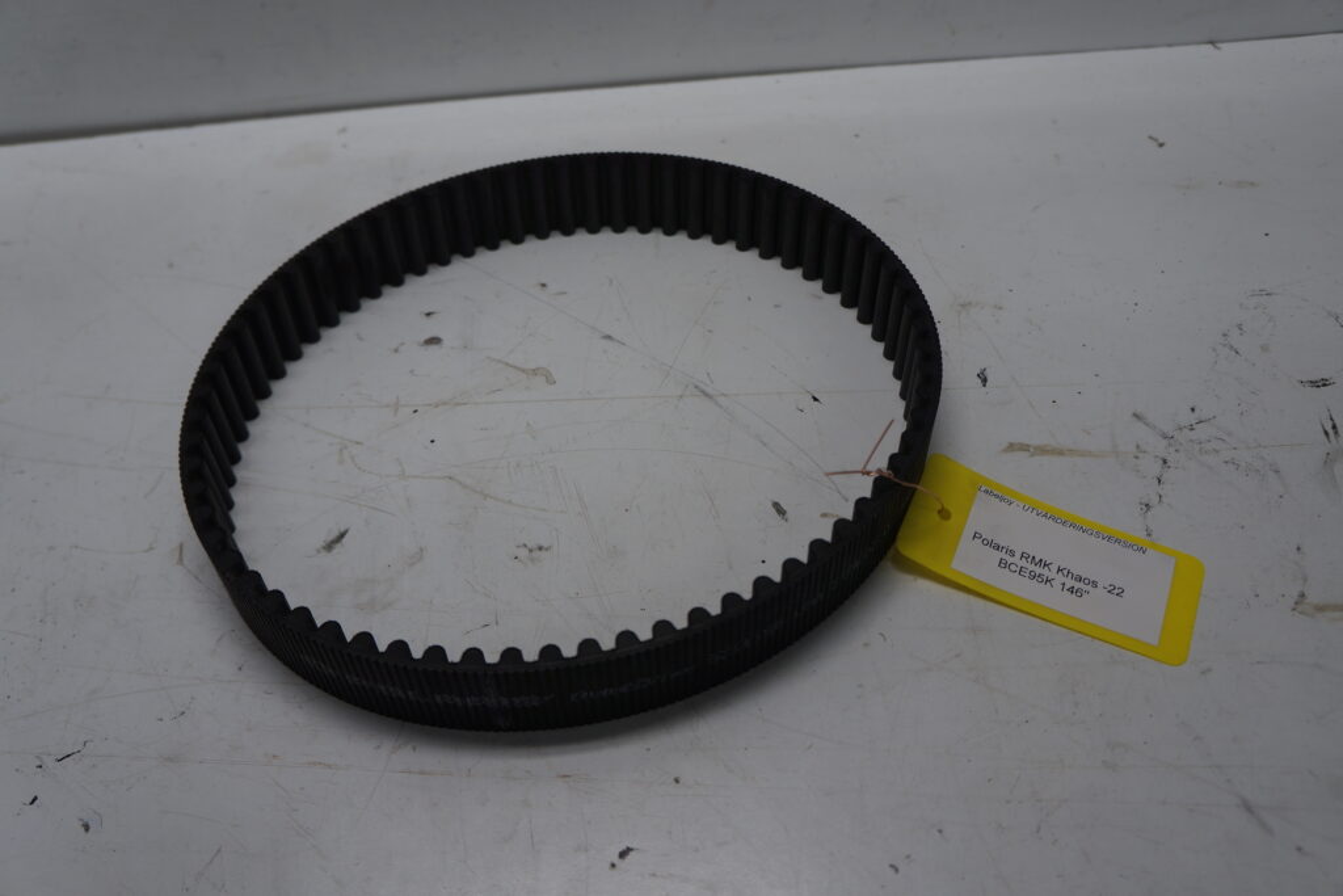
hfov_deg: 61.9
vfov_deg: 43.6
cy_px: 448
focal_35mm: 30
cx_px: 672
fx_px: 1119
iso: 100
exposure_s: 1/125
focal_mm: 20
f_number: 4
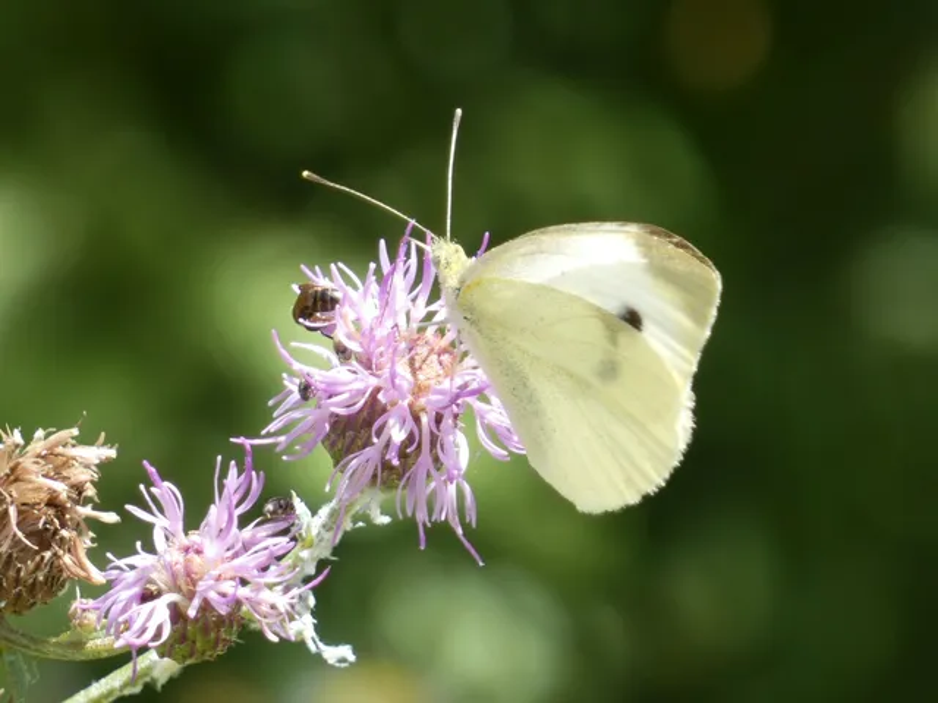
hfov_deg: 3.3
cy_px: 352
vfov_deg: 2.5
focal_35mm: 600
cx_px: 469
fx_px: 16258
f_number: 5.6
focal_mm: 107.6
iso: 80
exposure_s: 1/125
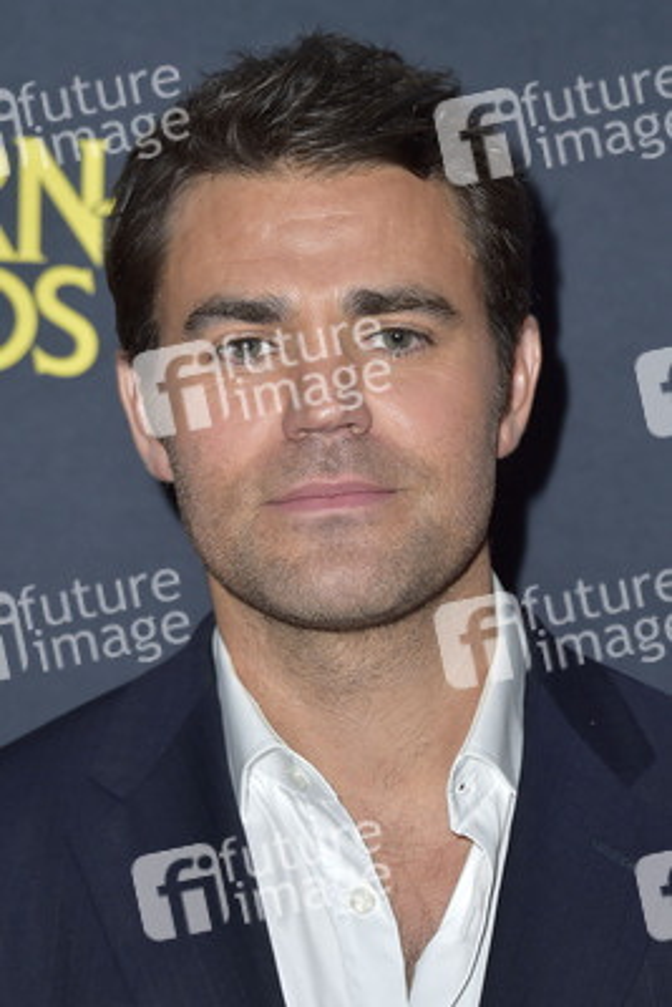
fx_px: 3413
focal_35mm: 122
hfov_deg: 11.2
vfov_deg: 16.8
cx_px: 336
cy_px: 504
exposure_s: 1/250
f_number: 6.3
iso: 250
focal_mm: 122
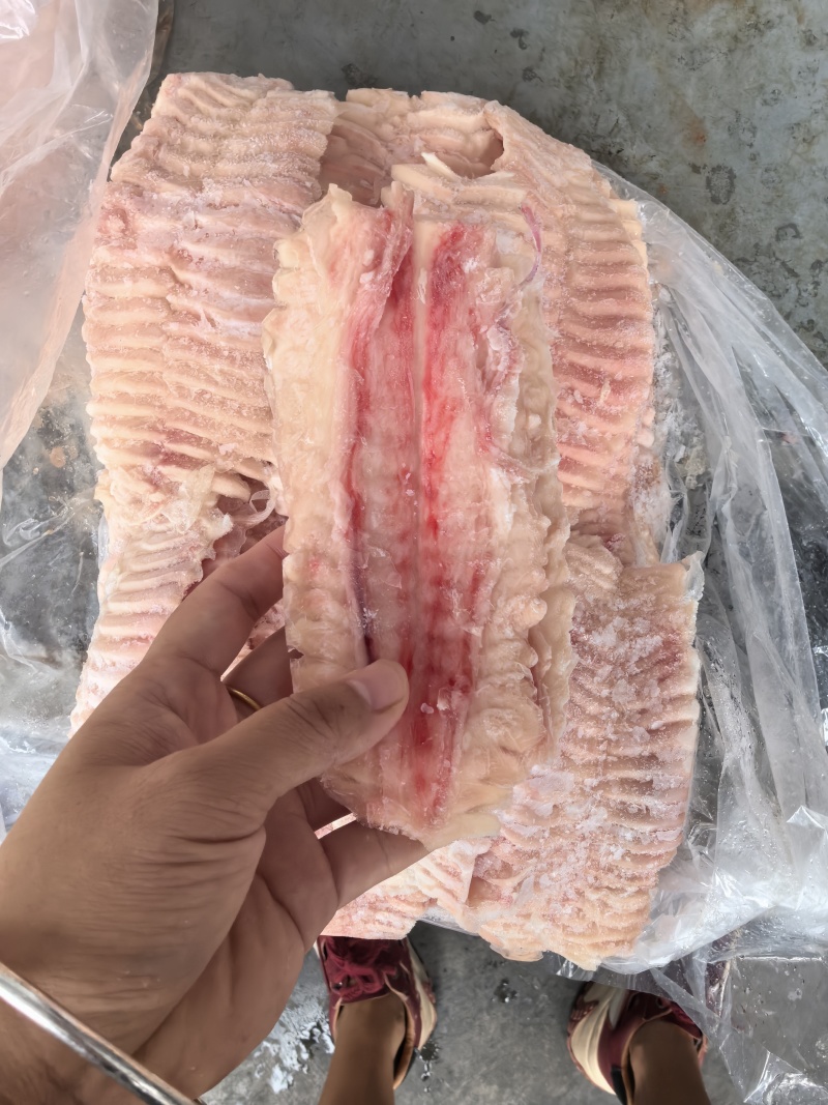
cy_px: 552
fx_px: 861
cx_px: 414
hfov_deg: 51.3
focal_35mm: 27
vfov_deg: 65.3
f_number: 4
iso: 320
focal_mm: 5.75
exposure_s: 1/100
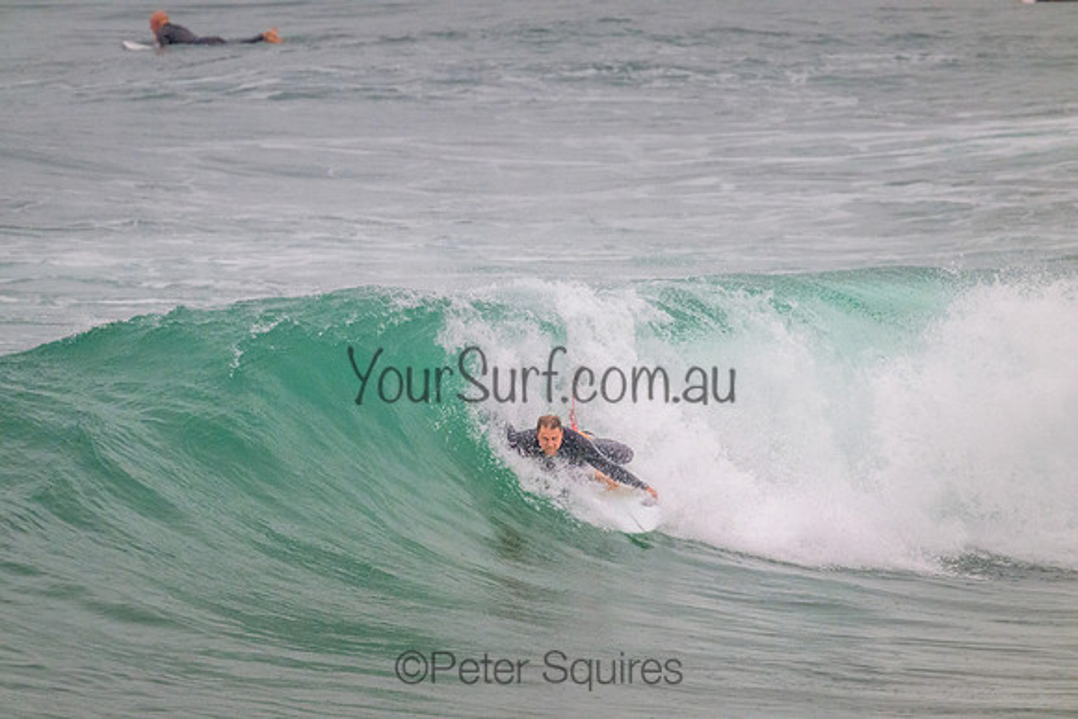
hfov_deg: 2.6
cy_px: 360
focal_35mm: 800
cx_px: 539
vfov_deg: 1.7
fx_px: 23960
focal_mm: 800
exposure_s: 1/1250
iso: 4500
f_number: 11
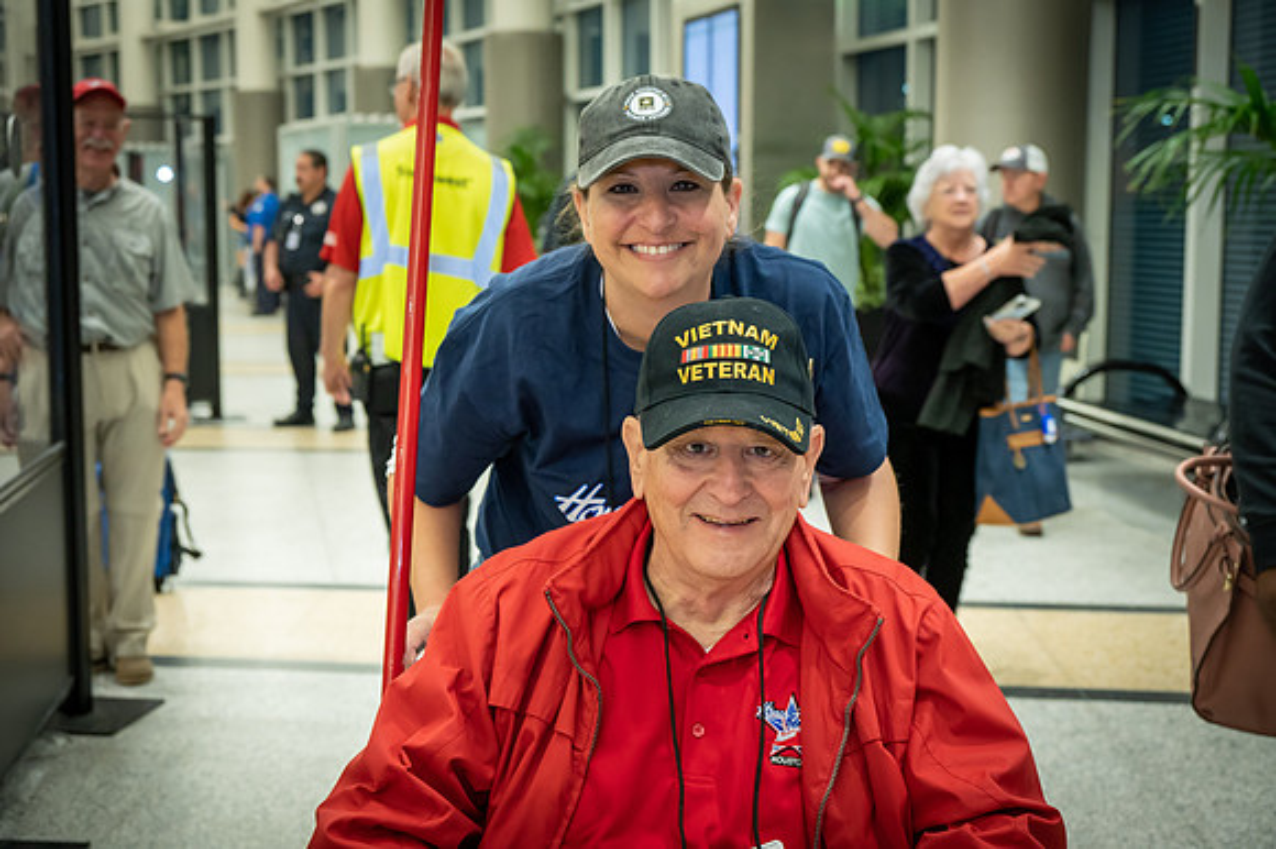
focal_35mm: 50
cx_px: 638
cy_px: 424
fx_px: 1771
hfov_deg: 39.6
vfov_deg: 27.0
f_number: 5.6
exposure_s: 1/100
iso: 3200
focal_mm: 50
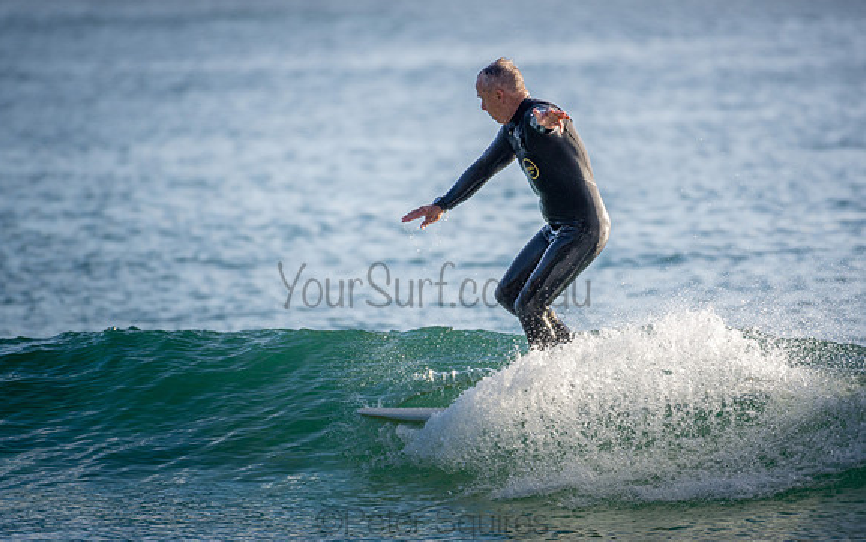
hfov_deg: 2.7
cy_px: 273
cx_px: 432
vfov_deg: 1.7
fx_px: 18131
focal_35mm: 768
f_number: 5.6
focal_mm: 500
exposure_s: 1/1250
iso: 280
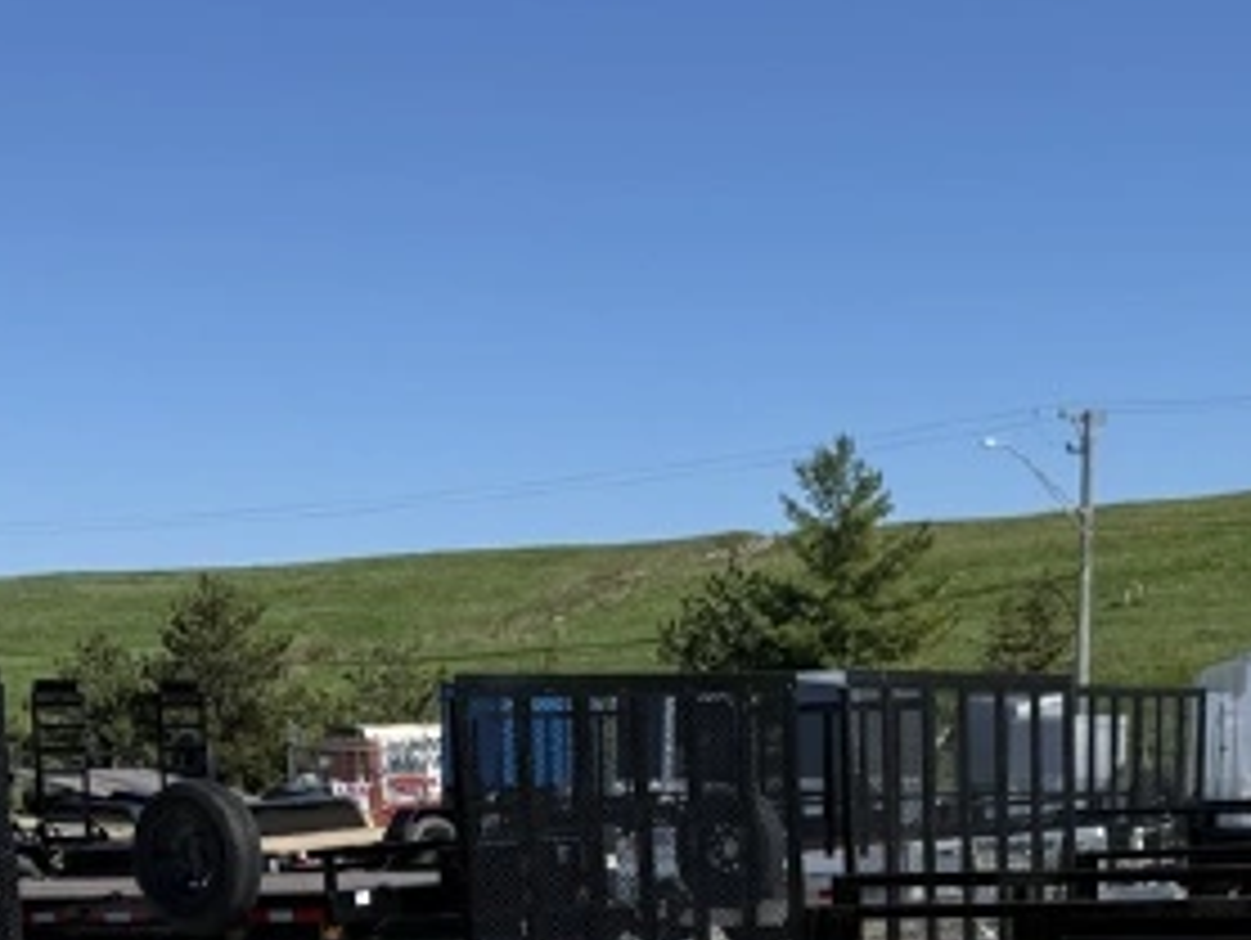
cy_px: 1169
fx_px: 2496
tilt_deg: -9.6
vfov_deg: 19.9
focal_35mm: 69
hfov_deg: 28.1
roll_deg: +1.4
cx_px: 621
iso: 80
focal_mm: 6.76
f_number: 1.78
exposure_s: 1/4673
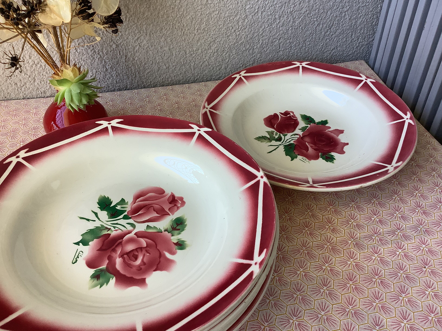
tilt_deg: -40.5
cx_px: 221
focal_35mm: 31
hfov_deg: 58.4
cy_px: 166
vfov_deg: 45.4
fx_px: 396
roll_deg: +0.0
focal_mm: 3.3
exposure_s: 1/120
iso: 64
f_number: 2.4
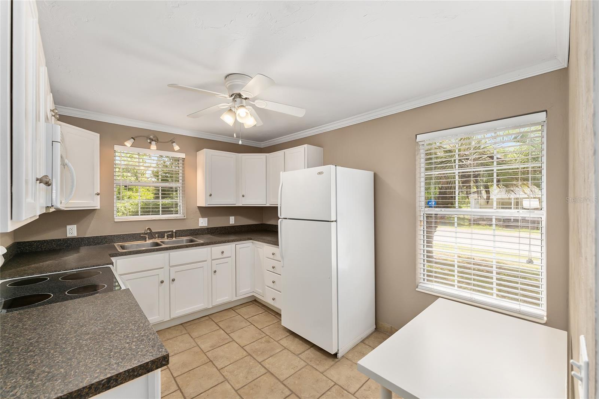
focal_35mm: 14
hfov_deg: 104.3
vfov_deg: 81.2
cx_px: 300
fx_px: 233
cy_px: 200
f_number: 7.1
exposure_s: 1/30
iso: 1000
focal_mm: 14
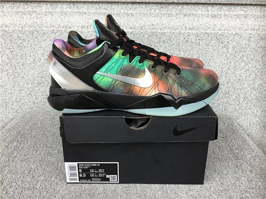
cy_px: 100
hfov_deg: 58.4
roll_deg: -0.2
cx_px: 133
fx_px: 238
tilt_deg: -20.4
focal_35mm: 31
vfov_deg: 45.4
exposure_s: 1/100
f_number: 2.4
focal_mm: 3.3
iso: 32
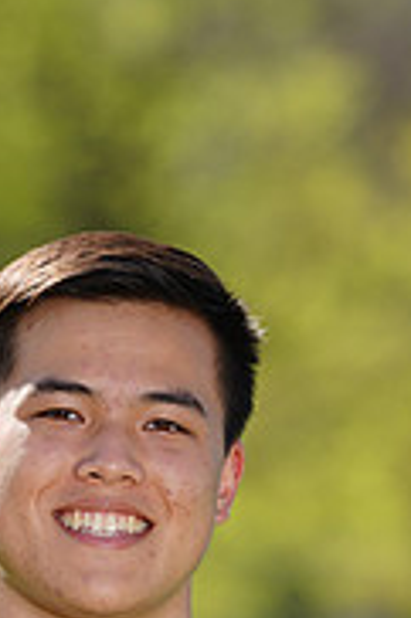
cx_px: 141
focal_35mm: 920
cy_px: 795
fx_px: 15784
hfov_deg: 1.5
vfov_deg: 2.2
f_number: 6.3
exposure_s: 1/200
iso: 64
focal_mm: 288
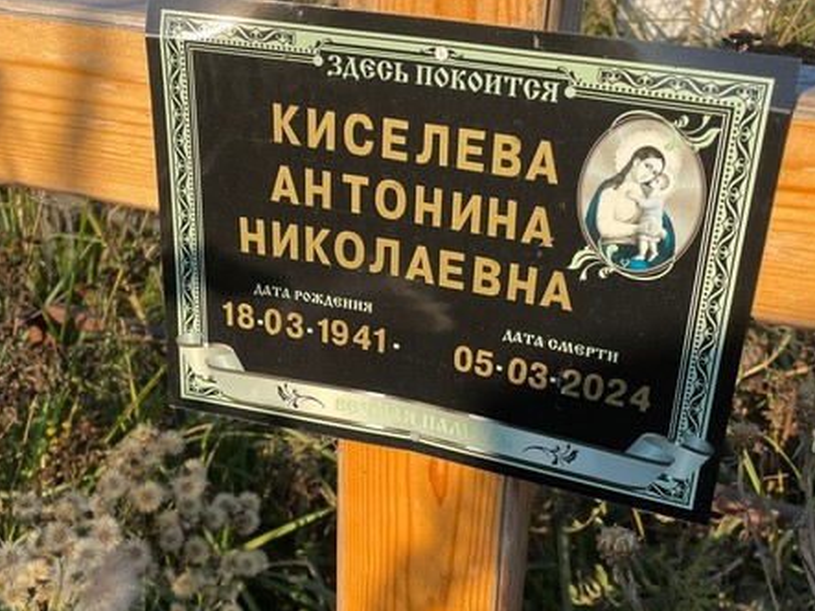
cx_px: 366
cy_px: 342
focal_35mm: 47
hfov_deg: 40.4
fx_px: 1106
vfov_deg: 30.8
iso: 32
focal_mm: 4.2
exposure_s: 1/1103
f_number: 1.6
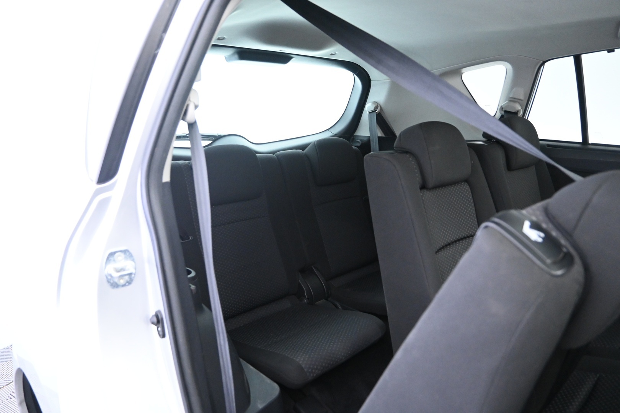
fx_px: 413
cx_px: 310
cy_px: 206
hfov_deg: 73.7
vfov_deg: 53.1
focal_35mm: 24
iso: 3200
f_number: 3.5
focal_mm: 16
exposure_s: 1/10
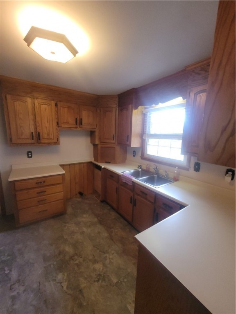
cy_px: 157
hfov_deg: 89.9
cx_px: 118
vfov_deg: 106.2
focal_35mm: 13
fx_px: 118
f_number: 2.2
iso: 320
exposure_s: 1/59
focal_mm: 2.2
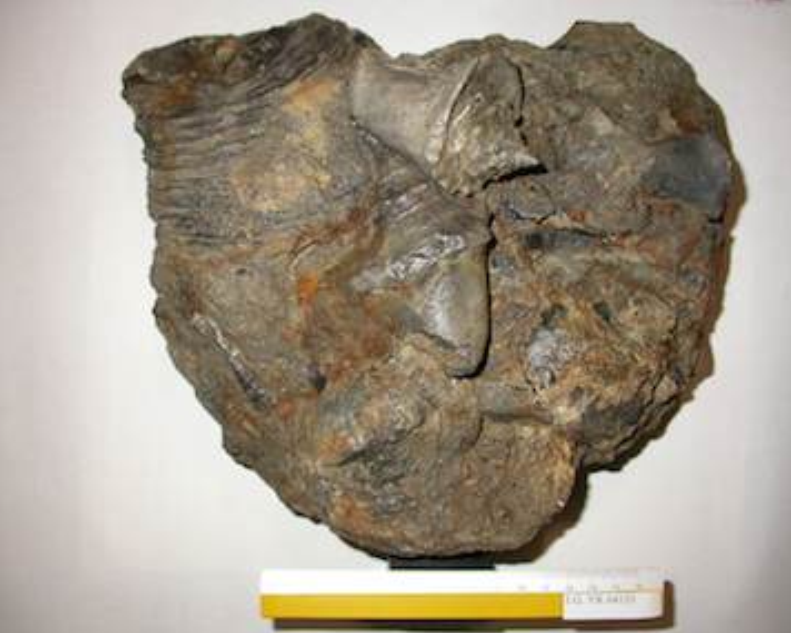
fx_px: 937
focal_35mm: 40
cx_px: 389
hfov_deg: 45.8
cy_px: 318
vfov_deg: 37.4
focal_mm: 7.85
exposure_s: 1/60
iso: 100
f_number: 2.6
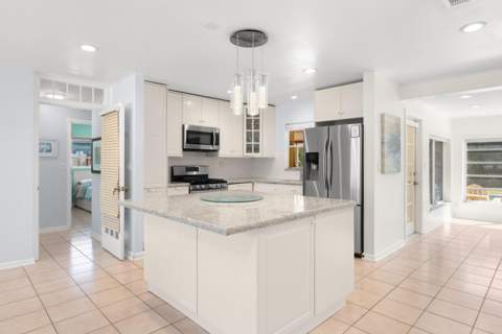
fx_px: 279
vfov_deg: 61.9
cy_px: 167
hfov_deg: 84.0
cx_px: 251
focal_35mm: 20
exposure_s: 1/8
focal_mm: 20
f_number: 11
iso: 500
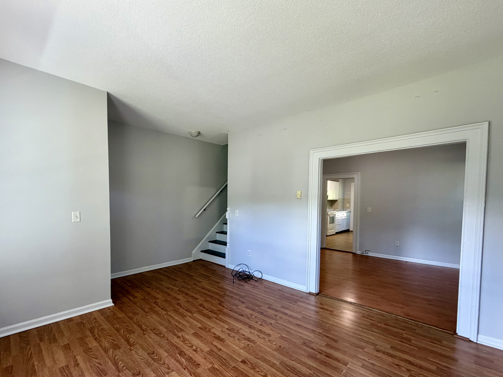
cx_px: 239
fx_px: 232
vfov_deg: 77.8
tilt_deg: -2.8
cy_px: 209
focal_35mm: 16
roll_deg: +0.5
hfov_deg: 94.4
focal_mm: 2.22
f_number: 2.2
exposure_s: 1/121
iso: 200
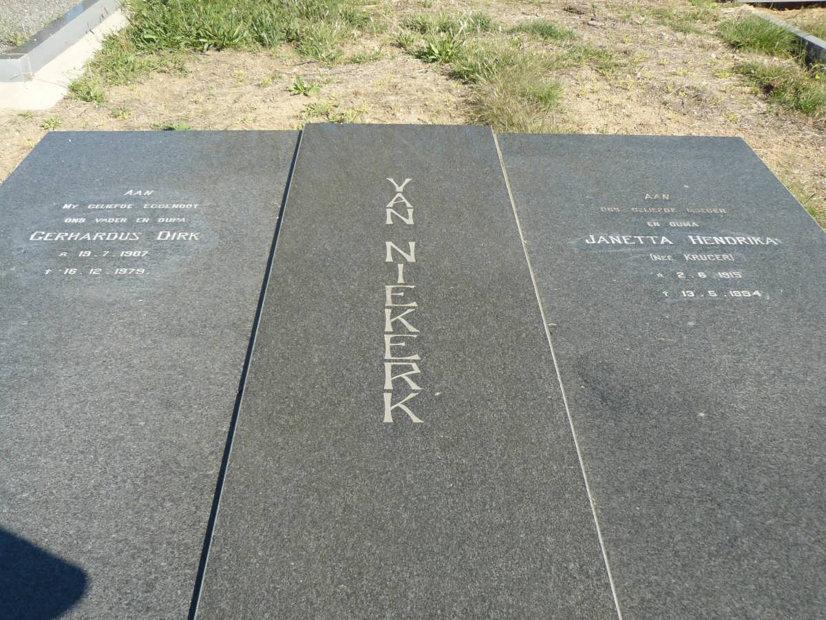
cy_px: 310
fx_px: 859
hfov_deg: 51.4
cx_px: 413
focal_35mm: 36
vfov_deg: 39.7
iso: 100
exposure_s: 1/200
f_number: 5.6
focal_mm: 6
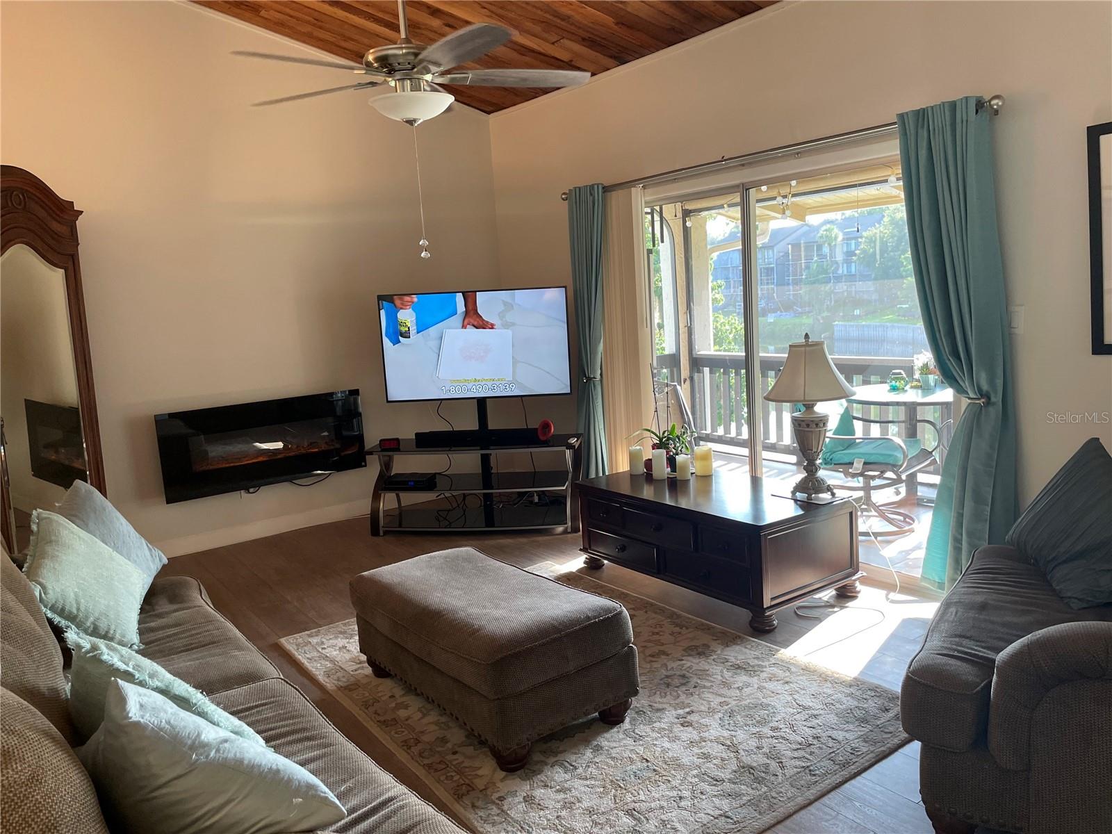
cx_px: 556
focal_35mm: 26
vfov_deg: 53.1
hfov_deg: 67.3
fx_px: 835
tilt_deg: -7.5
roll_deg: +4.0
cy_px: 417
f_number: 1.6
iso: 100
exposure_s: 1/120
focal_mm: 4.2
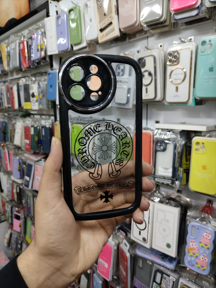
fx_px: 216
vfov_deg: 67.3
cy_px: 144
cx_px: 108
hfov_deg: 53.1
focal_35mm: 26
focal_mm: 4.7
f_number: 1.8
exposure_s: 1/50
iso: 200
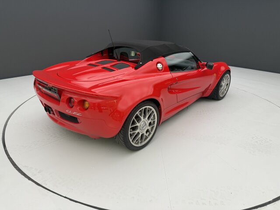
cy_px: 105
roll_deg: -2.2
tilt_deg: -22.0
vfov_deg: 56.8
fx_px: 194
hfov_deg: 71.6
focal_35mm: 24
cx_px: 140
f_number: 1.78
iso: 100
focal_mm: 6.76
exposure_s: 1/100
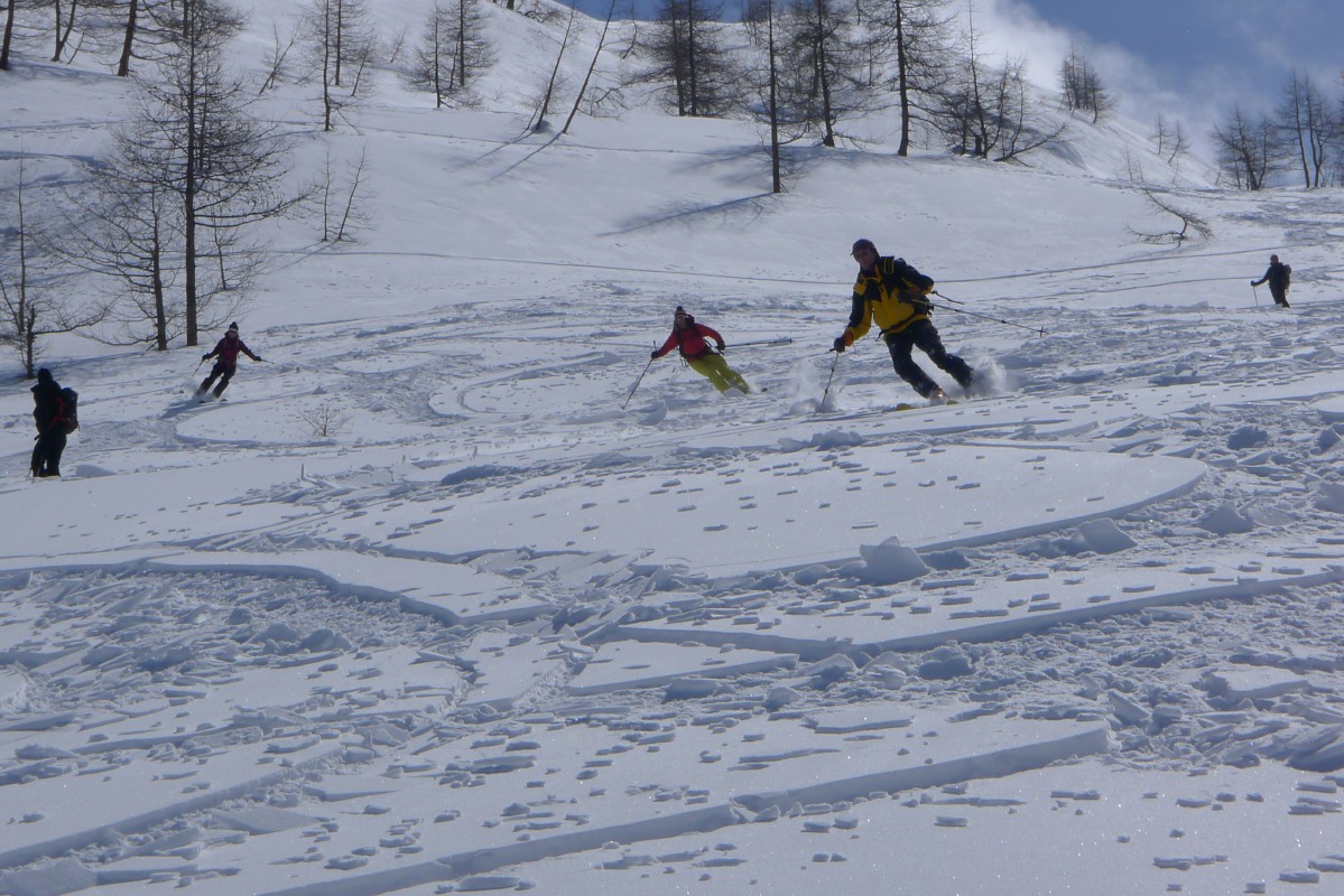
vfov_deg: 11.4
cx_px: 672
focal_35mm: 120
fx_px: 4481
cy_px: 448
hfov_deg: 17.1
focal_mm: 19.2
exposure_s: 1/1000
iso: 80
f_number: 8
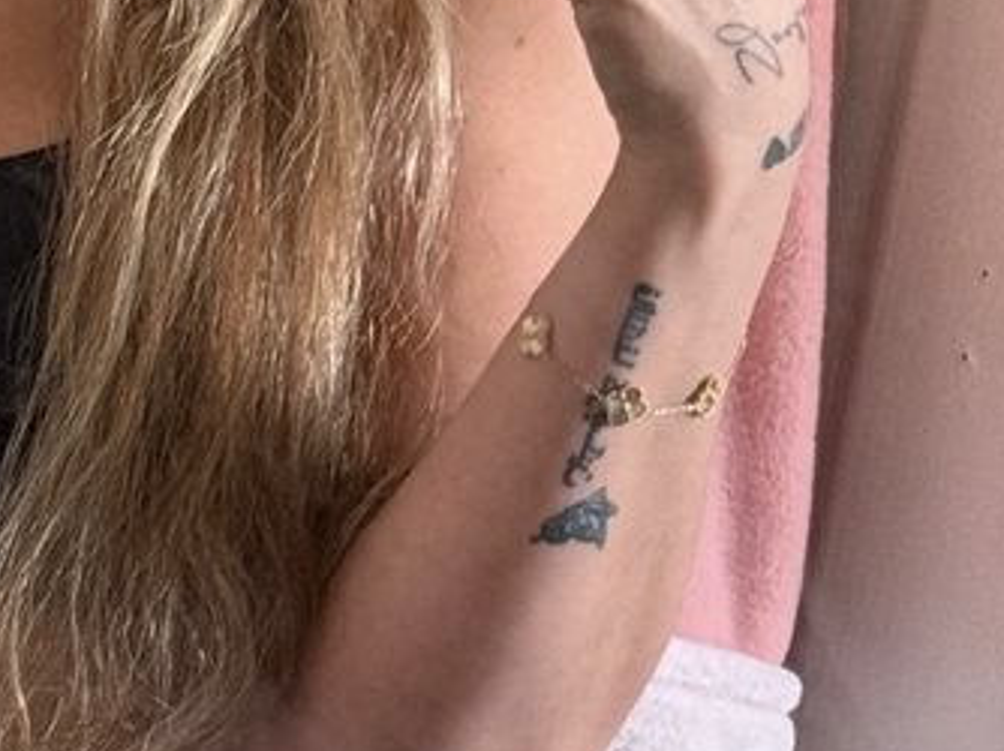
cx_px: -63
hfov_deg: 8.6
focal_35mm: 230
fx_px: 6666
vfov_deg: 6.4
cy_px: 216
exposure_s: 1/40
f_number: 1.78
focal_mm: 6.76
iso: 320
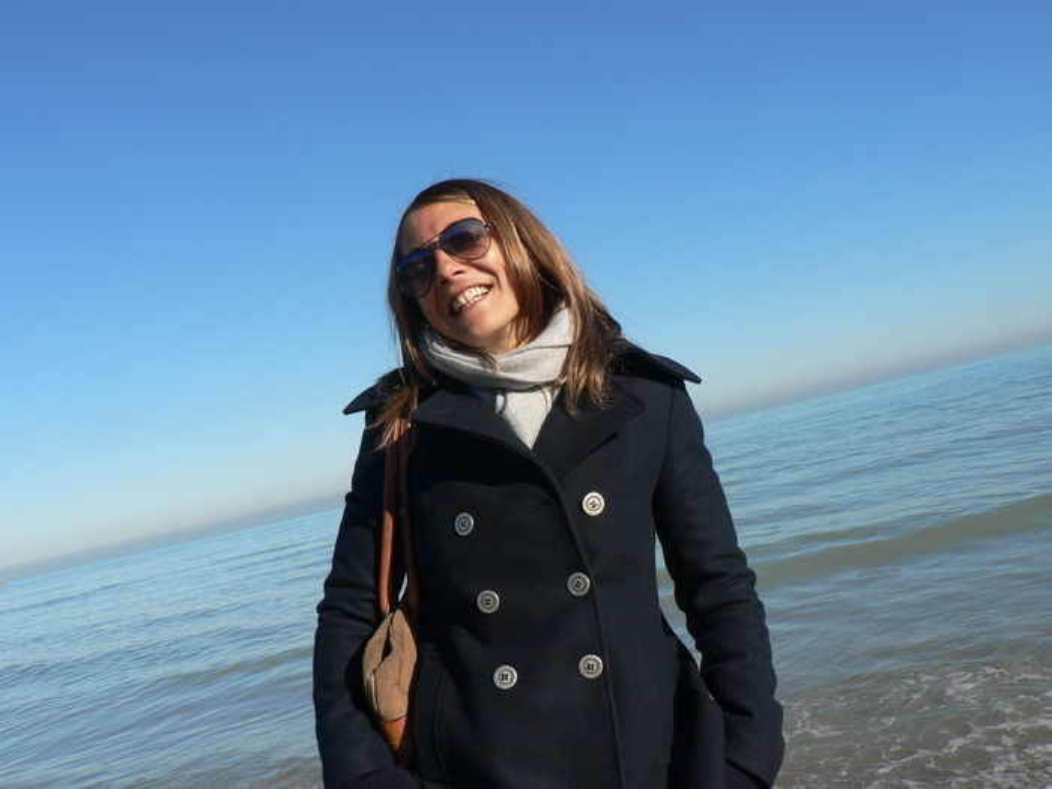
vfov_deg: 39.7
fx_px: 1094
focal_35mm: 36
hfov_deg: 51.4
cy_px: 394
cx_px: 526
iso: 80
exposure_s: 1/500
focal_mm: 6
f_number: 5.6
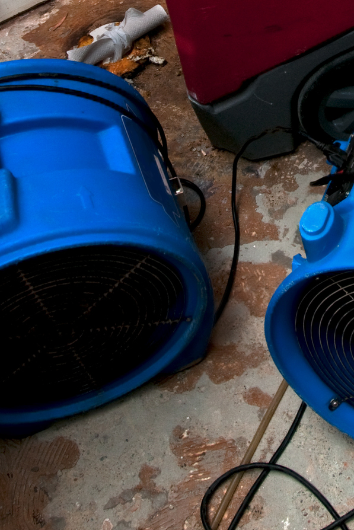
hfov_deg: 20.9
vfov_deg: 28.9
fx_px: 943
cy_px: -29
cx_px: 296
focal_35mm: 64
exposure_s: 1/20
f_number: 3.5
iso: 200
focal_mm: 18
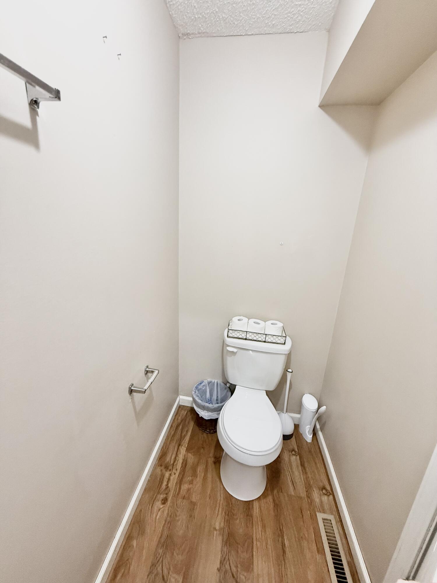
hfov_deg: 85.7
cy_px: 292
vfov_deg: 102.1
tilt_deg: -15.1
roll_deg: -3.7
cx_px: 218
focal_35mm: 14
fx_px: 236
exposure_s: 1/120
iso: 320
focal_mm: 2.22
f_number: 2.2
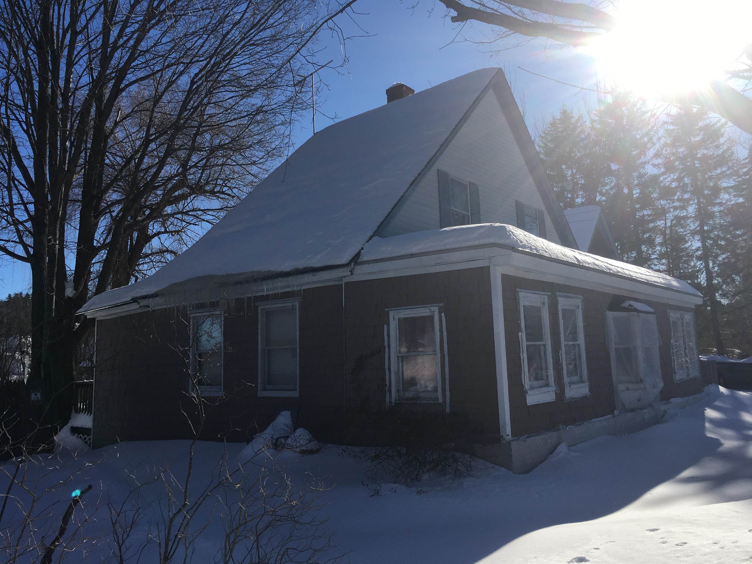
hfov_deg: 61.7
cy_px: 282
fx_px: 630
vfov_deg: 48.2
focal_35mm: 29
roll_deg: +0.2
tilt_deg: +7.7
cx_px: 376
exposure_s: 1/2747
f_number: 2.2
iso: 25
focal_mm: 4.15
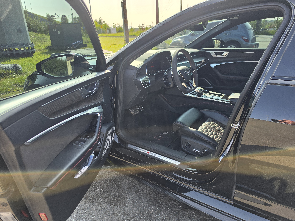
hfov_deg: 73.9
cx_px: 148
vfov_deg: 58.9
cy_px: 110
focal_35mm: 23
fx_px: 196
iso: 64
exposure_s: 1/2586
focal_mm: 6.5
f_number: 1.4
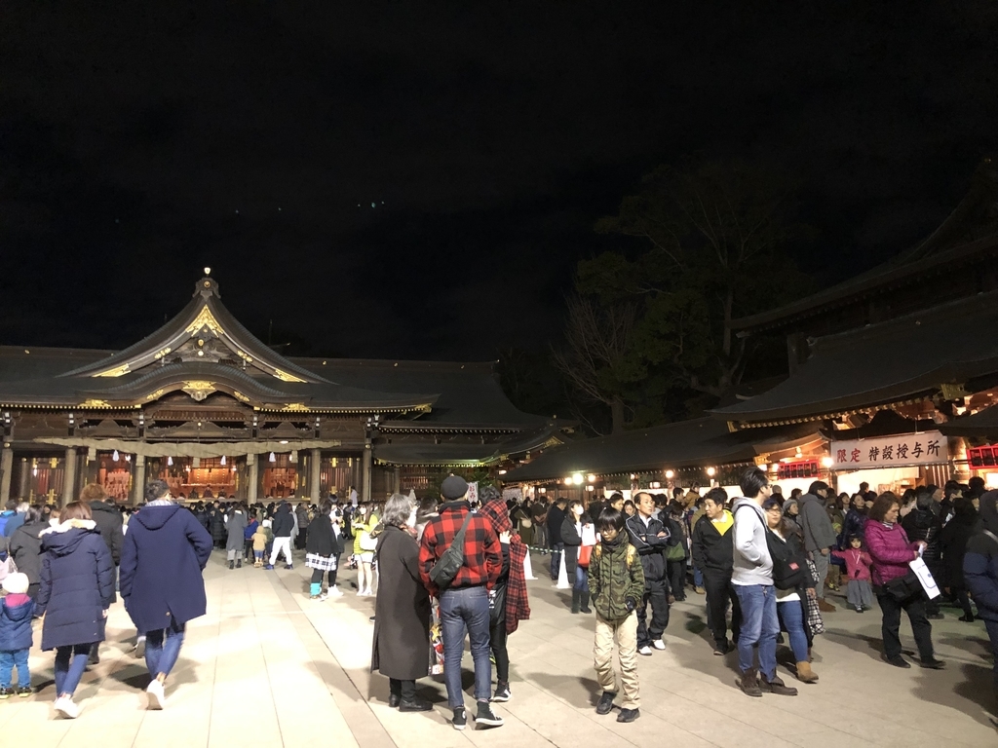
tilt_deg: +10.9
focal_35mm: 28
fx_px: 807
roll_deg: +1.7
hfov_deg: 63.4
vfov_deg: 49.7
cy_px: 374
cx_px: 499
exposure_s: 1/6
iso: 100
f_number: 1.8
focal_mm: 3.99
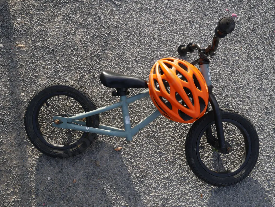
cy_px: 104
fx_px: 270
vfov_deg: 41.8
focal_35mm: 34
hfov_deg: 54.0
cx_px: 138
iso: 200
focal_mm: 17
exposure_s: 1/80
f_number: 10
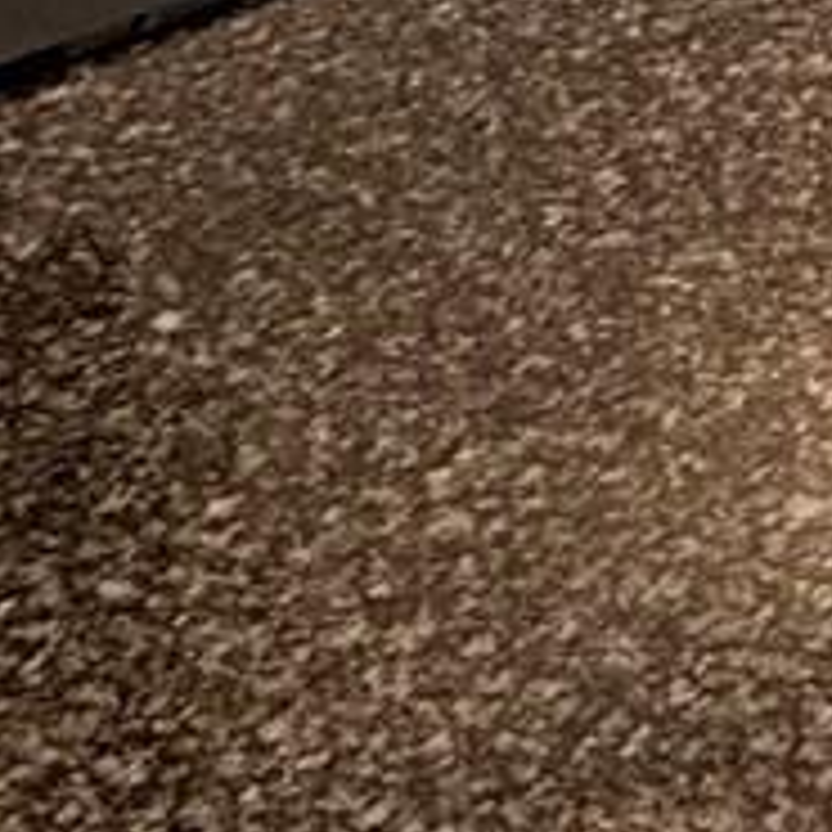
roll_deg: -0.5
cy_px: -1358
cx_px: 2577
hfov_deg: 10.6
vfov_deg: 11.9
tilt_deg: -11.6
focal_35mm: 107
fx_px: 2910
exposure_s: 1/120
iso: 160
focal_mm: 2.22
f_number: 2.2
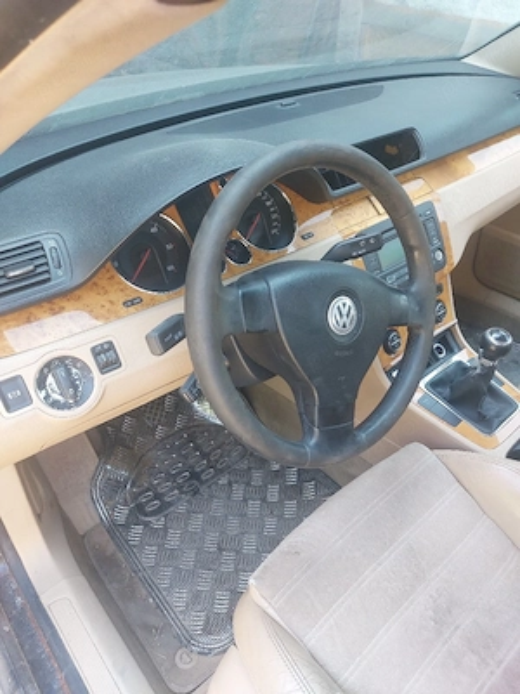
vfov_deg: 71.6
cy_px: 347
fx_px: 481
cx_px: 260
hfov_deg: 56.8
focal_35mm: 24
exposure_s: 1/50
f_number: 1.8
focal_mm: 5.23
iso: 80
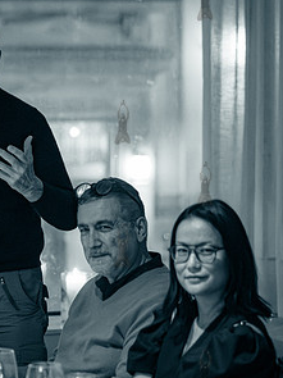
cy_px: 183
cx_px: -44
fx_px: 1713
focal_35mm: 157
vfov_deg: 12.6
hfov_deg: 9.3
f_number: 2.8
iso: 16000
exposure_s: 1/125
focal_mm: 83
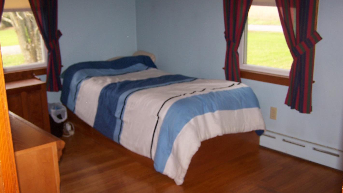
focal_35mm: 42
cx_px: 170
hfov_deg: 48.4
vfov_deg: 28.3
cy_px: 96
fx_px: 382
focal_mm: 6.3
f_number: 2.8
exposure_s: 1/60
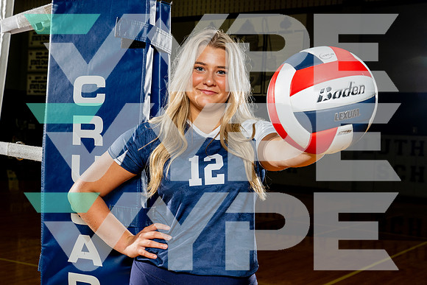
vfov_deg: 26.2
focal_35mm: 52
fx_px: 611
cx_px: 213
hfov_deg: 38.5
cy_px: 142
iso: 1000
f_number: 8
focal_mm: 47
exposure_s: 1/250
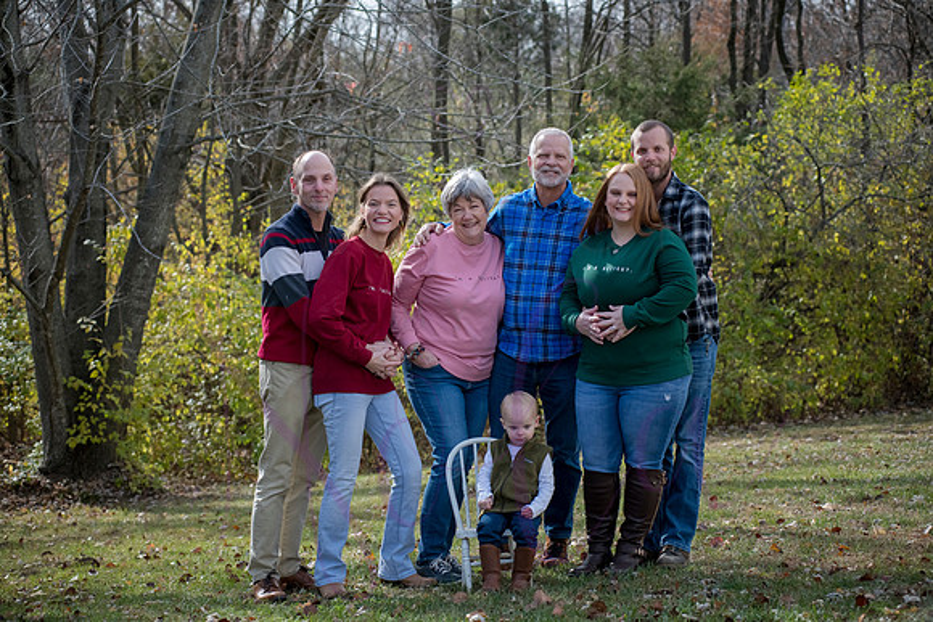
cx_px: 466
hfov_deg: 25.4
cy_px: 311
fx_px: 2074
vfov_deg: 17.1
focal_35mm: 80
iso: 400
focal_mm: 80
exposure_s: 1/800
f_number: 5
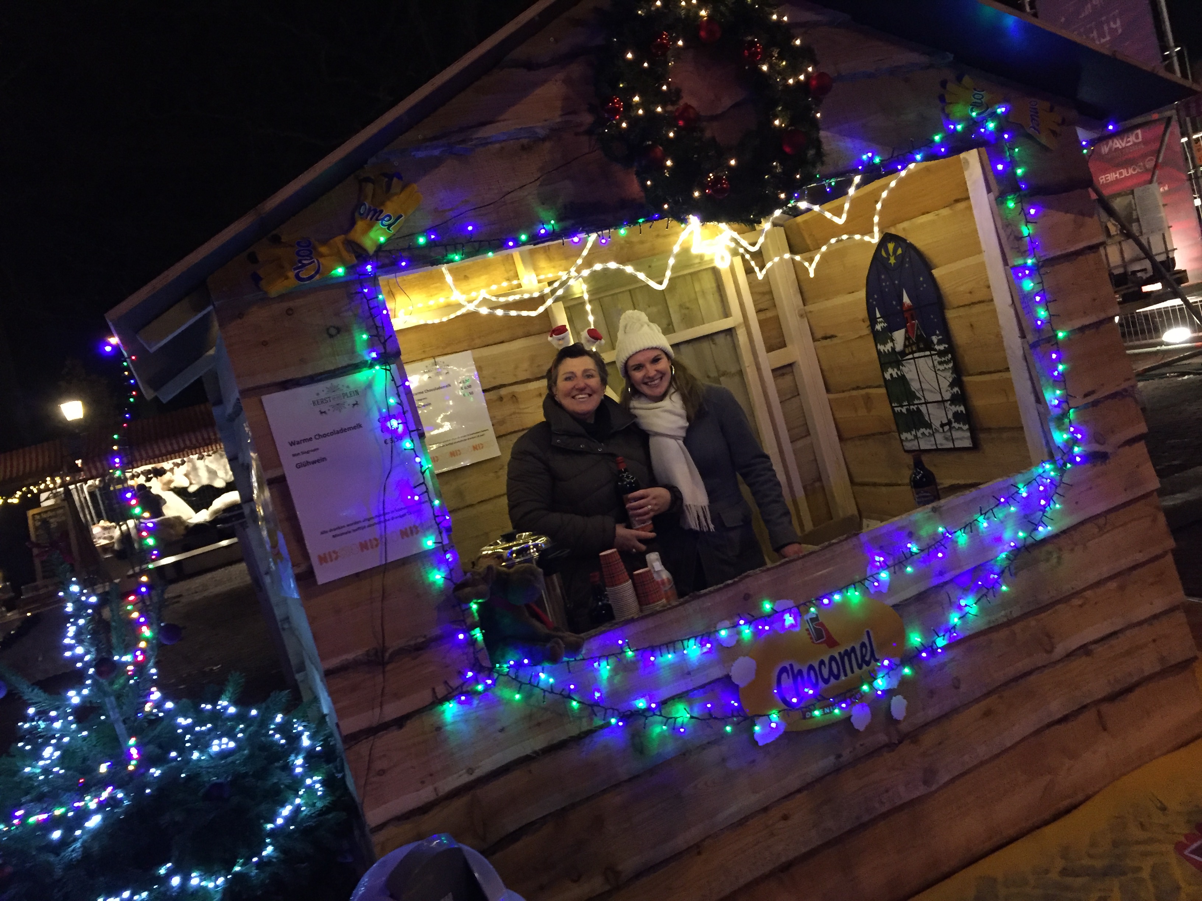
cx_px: 601
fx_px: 1007
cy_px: 450
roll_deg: +15.1
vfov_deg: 48.2
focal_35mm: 29
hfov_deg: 61.7
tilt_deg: -6.7
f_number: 2.2
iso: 320
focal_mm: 4.15
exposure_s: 1/17
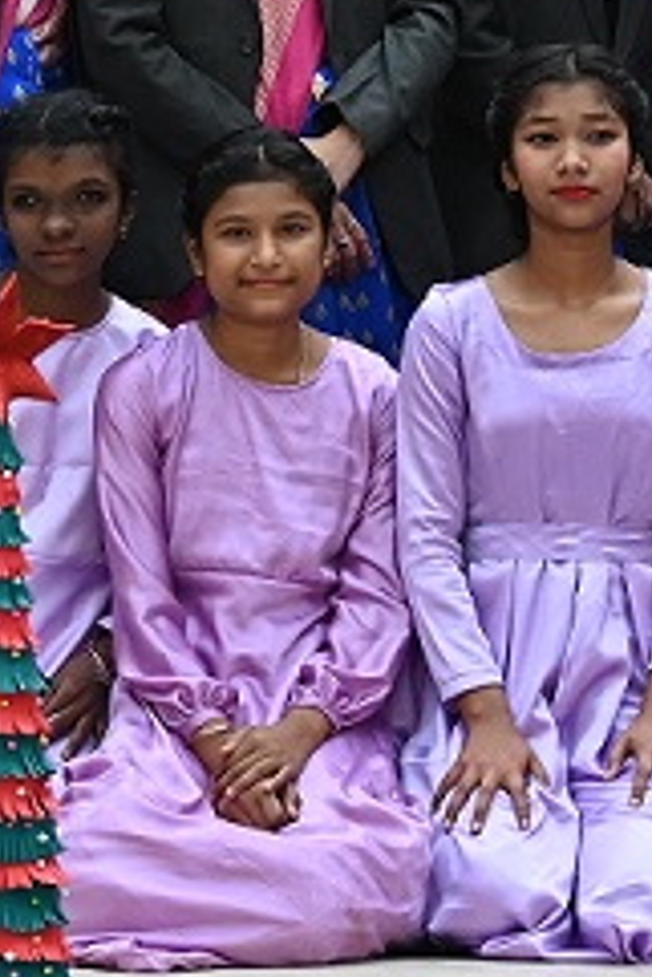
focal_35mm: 383
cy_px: 118
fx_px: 10394
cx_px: 859
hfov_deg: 3.6
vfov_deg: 5.4
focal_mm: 59
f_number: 4.8
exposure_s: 1/160
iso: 400
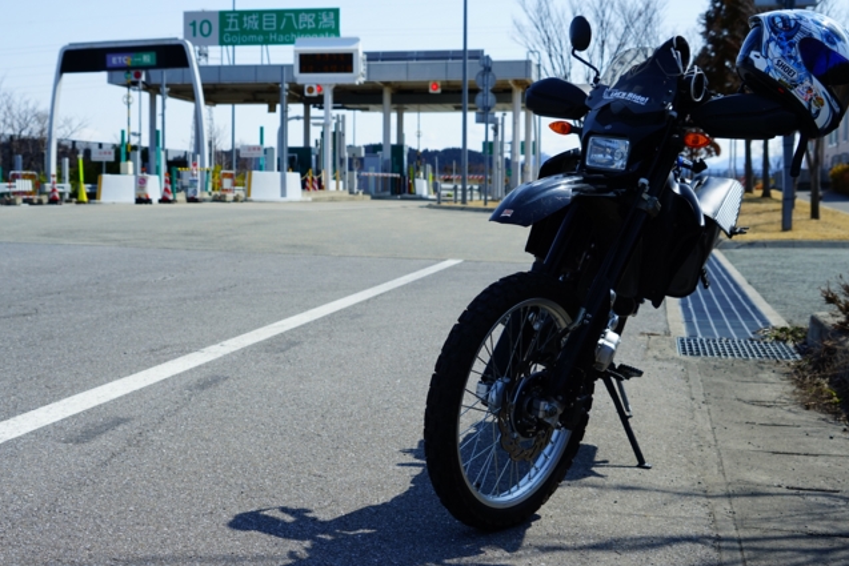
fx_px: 1156
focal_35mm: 49
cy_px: 252
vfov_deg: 27.5
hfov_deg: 40.3
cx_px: 384
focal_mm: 39
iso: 100
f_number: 5.6
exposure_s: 1/500
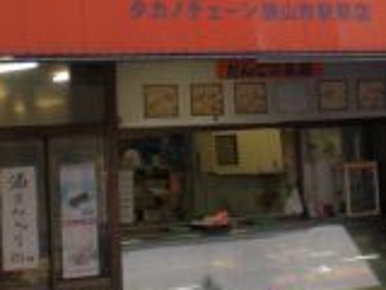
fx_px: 1271
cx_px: 265
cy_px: -31
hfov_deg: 17.2
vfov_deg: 12.8
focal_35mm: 114
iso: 100
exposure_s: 1/100
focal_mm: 6.3
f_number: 3.1
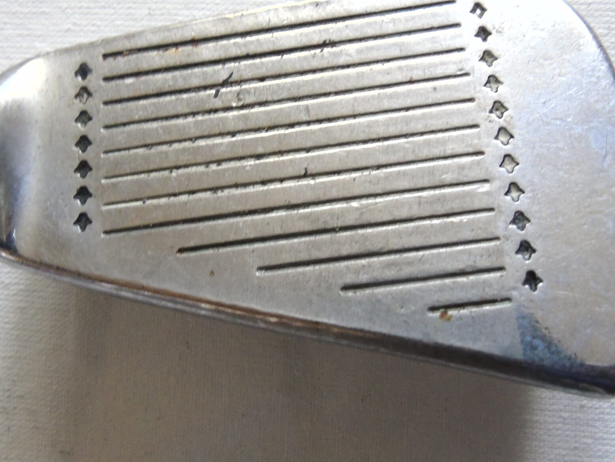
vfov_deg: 35.1
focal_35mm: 41
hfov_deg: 45.7
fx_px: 728
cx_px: 328
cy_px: 193
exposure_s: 1/30
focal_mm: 4.4
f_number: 3.4
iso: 320
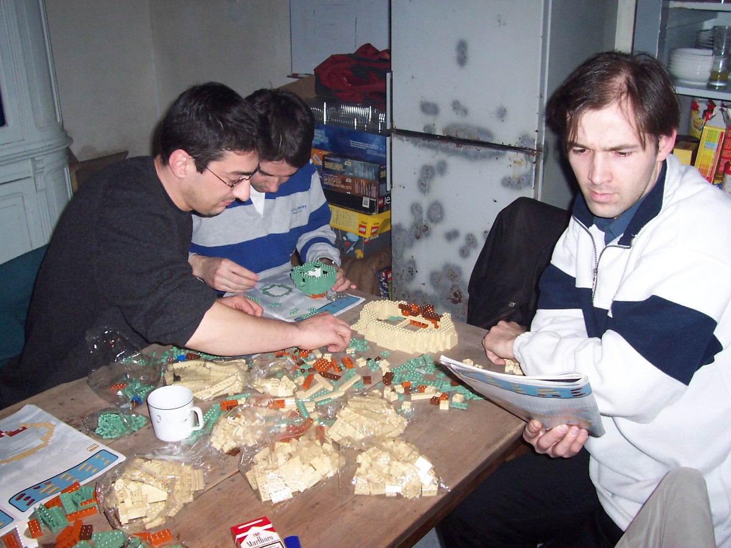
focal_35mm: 37
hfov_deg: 50.1
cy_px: 274
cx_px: 366
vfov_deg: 38.7
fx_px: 781
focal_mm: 5.6
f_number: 2.8
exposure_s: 1/60
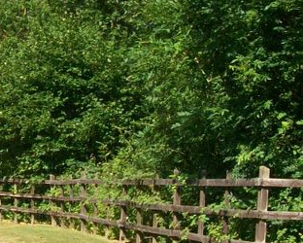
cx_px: -84
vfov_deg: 13.1
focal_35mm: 118
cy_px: 169
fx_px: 1059
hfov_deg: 15.5
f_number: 2.7
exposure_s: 1/640
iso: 64
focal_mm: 6.1
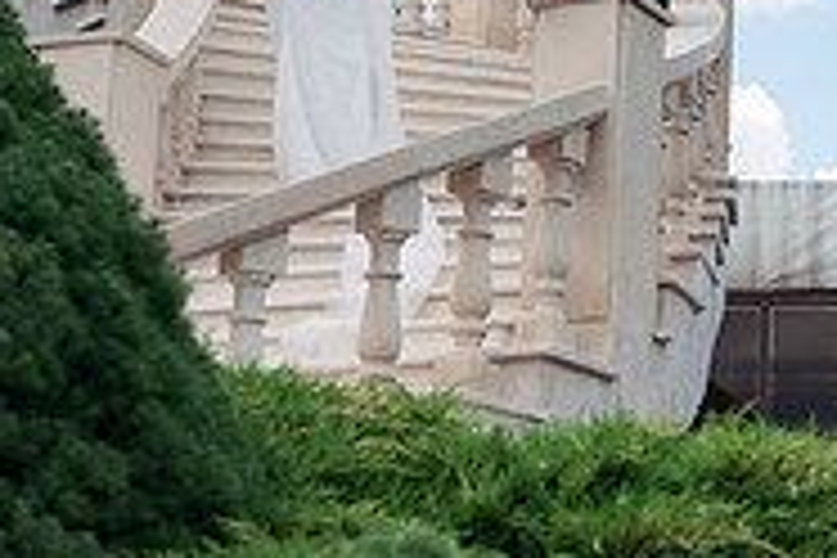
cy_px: 9
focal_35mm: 112
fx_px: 2604
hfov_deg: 17.5
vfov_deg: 12.1
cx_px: 972
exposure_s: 1/1250
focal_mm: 36
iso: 160
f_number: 2.8
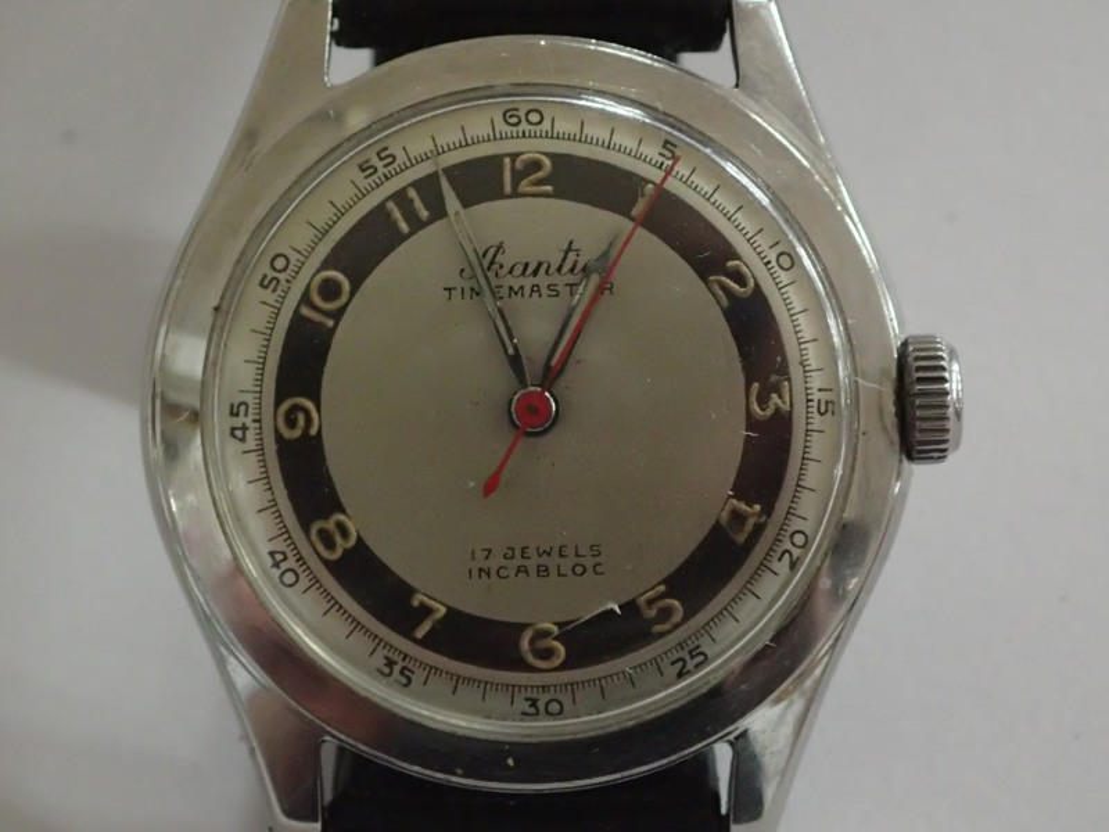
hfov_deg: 19.6
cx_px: 554
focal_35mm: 100
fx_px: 3204
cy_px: 416
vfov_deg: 14.8
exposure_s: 1/15
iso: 1600
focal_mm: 18
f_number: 4.9
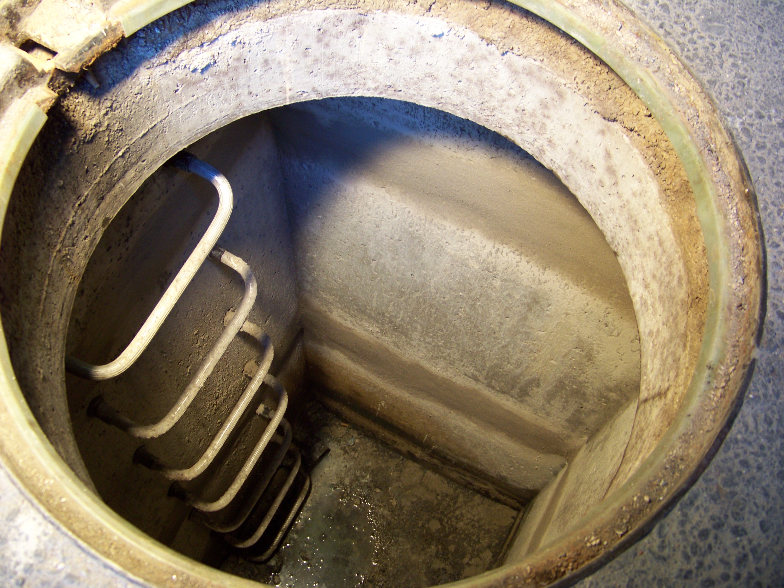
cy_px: 294
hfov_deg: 51.4
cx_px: 392
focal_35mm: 36
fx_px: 815
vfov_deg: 39.7
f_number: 2.8
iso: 113
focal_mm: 5.85
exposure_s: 1/30
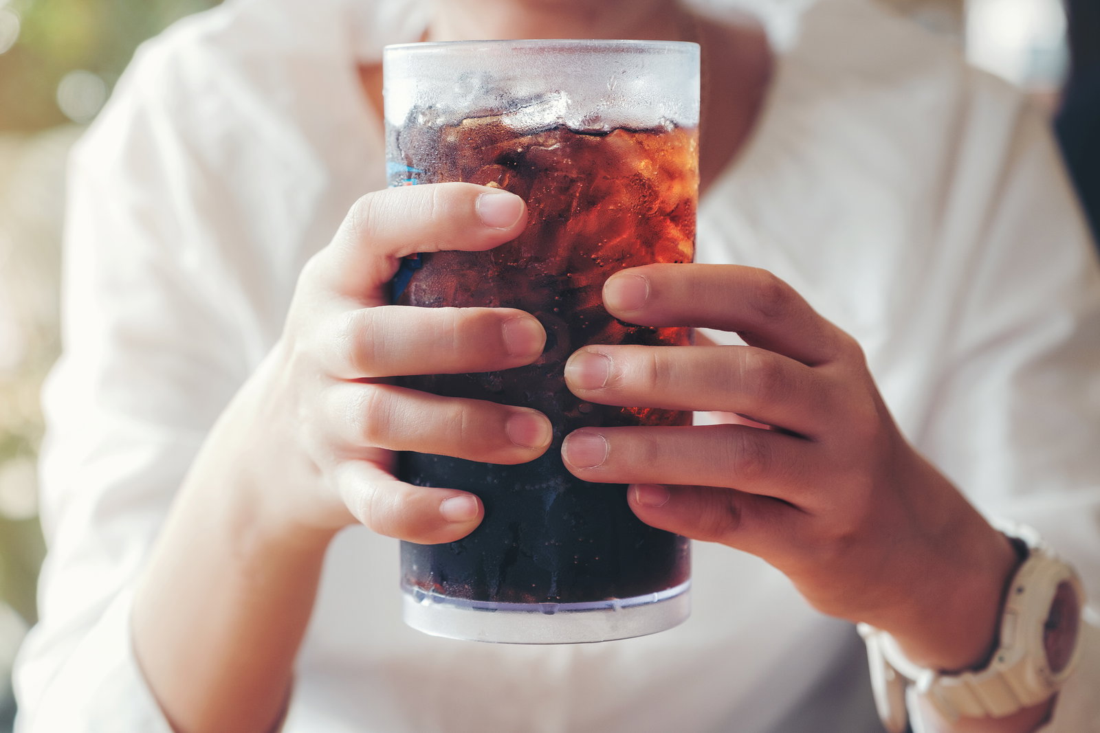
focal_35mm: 71
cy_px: 366
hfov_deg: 28.5
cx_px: 550
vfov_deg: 19.2
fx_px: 2169
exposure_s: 1/80
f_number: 3.2
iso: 500
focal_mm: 47
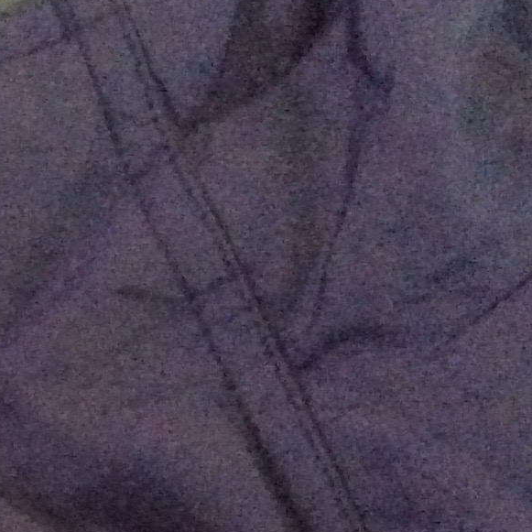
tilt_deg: -46.8
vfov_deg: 13.5
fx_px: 2191
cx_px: -302
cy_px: 625
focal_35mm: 126
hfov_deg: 13.0
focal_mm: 3.3
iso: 640
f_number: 2.4
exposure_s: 1/17
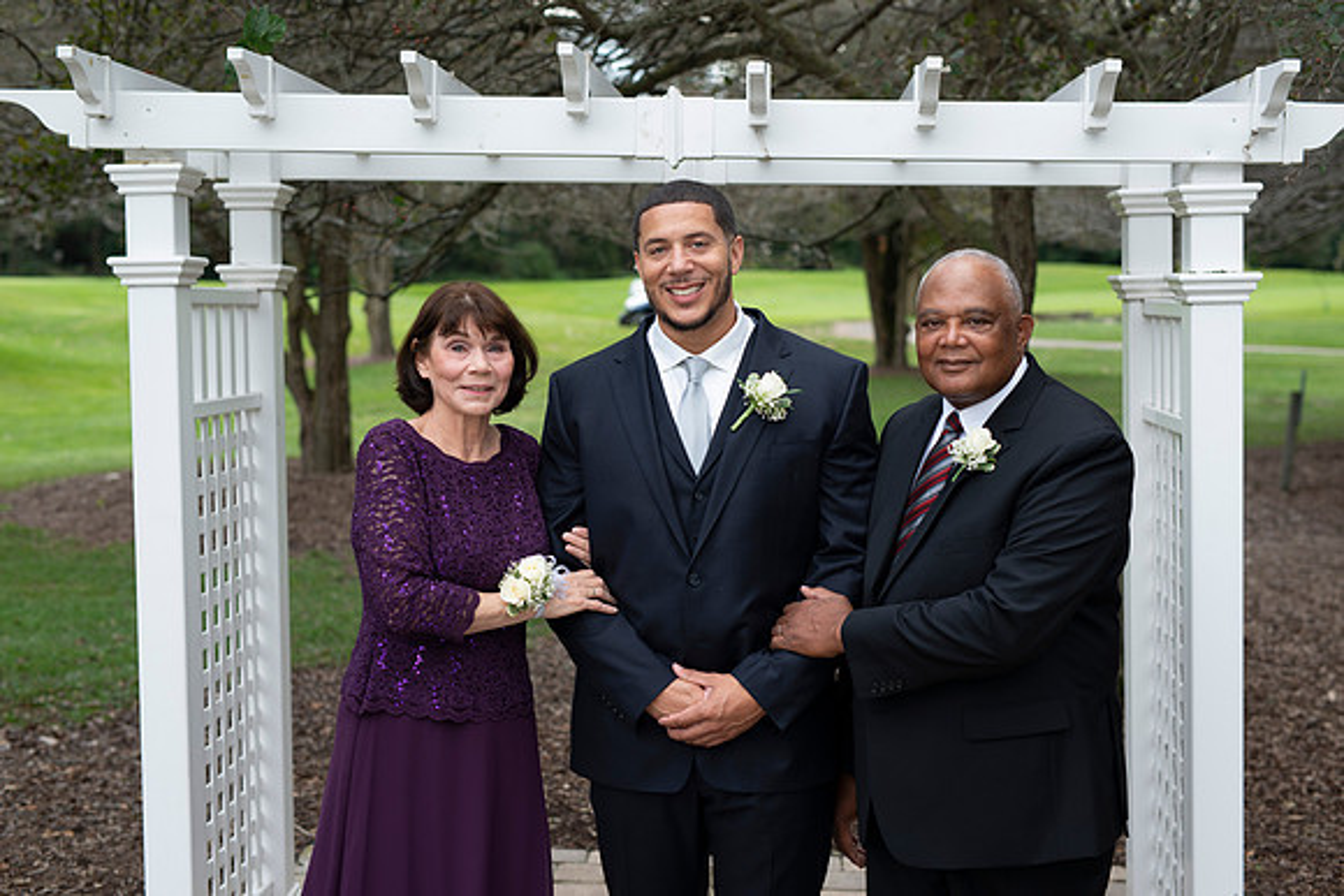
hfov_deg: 39.6
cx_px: 672
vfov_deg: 27.0
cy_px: 448
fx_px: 1867
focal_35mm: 50
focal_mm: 50
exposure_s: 1/250
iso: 100
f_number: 3.2
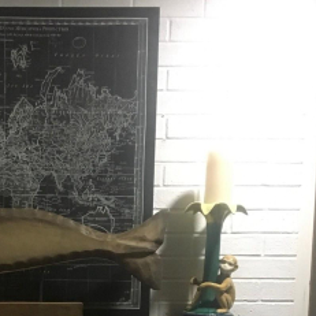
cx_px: 7
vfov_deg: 21.5
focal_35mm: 74
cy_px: 391
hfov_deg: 22.5
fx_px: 764
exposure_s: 1/15
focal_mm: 4.15
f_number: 2.2
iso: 250
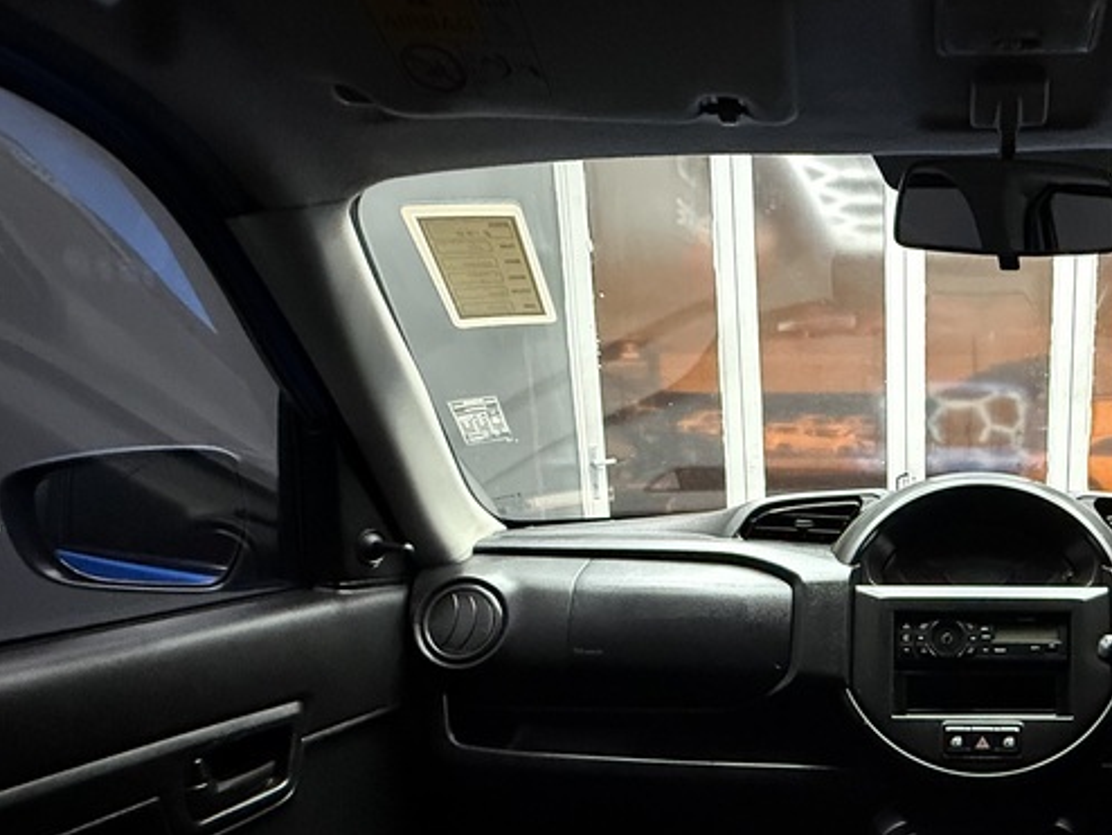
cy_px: 641
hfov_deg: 55.9
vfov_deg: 46.3
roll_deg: -0.4
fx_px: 932
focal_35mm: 29
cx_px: 934
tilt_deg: -13.3
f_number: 2.2
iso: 800
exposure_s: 1/50
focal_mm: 2.22
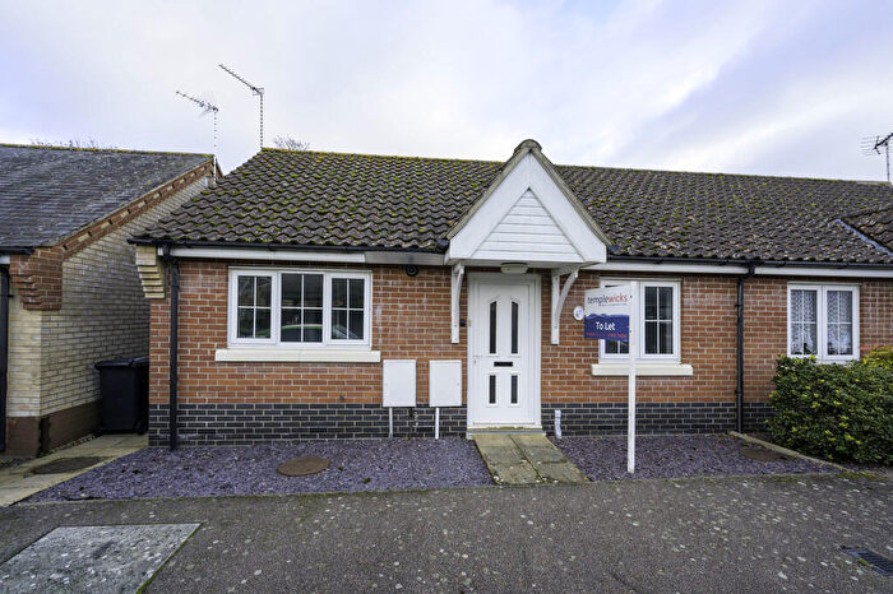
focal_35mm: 16
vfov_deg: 75.4
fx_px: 384
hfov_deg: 98.6
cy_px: 297
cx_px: 446
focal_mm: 15.5
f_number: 9
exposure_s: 1/160
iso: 320
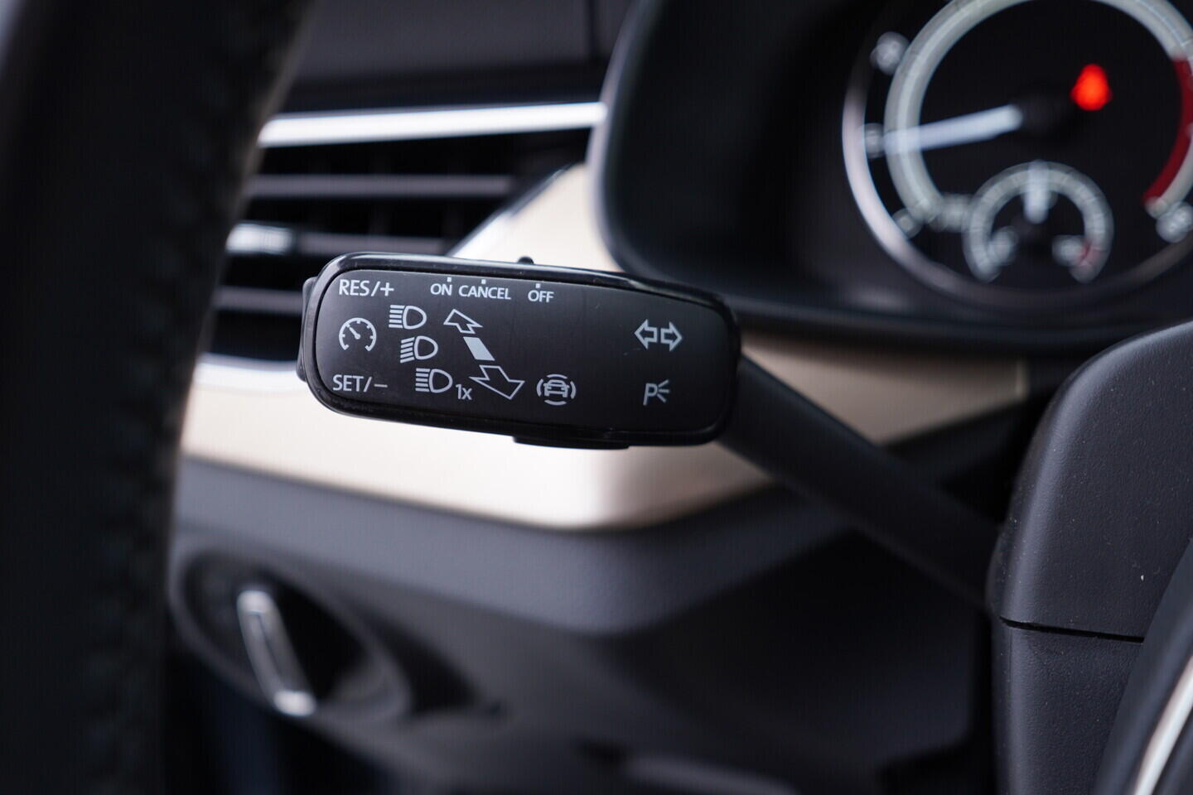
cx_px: 596
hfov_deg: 53.1
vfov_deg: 36.9
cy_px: 398
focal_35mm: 36
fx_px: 1193
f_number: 2.8
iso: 160
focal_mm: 24
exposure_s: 1/40
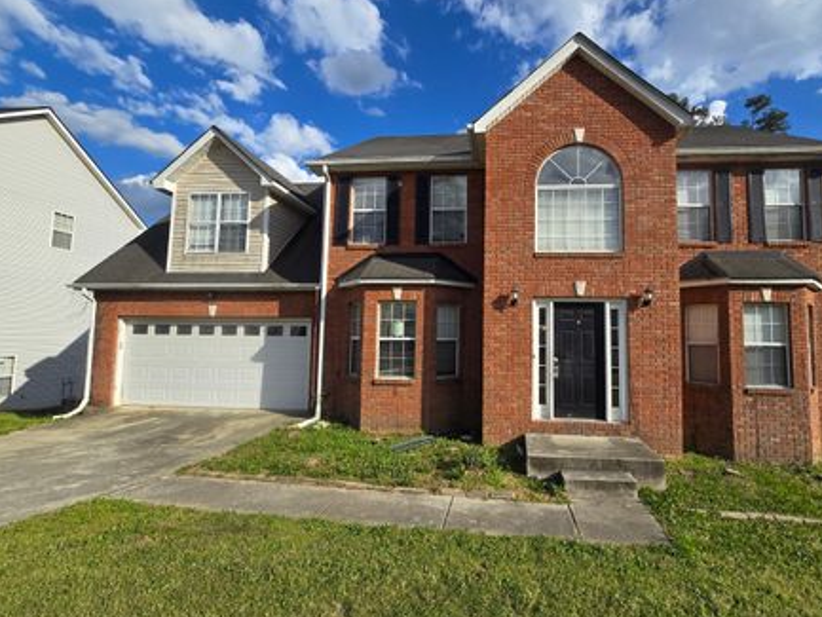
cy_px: 314
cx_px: 471
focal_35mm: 15
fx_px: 356
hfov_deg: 97.5
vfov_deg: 81.8
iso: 50
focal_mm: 2.2
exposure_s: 1/2265
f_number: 2.2
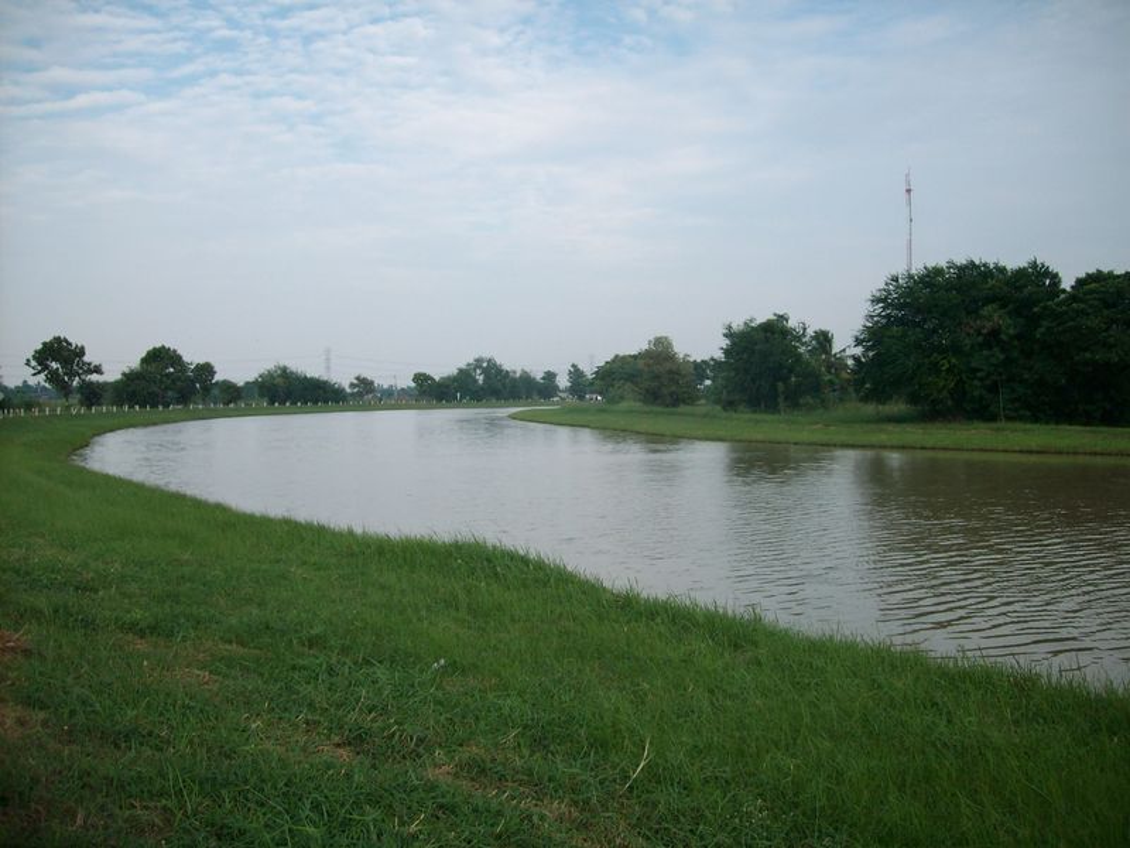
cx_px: 565
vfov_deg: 40.7
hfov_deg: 52.6
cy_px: 424
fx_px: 1143
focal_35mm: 35
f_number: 7.2
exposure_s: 1/108
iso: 80
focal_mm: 5.8
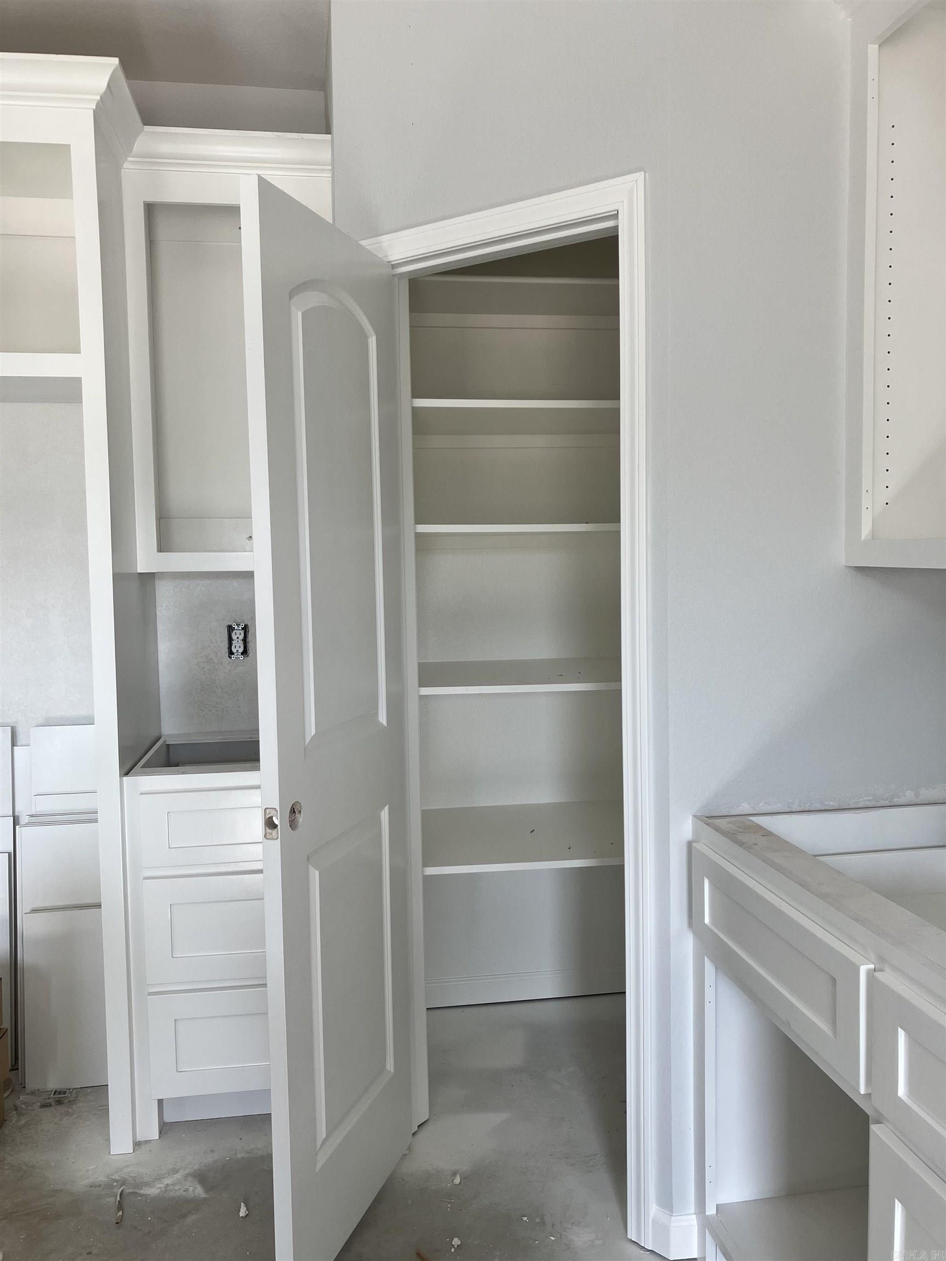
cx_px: 473
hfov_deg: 49.7
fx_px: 1020
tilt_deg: -3.7
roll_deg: -0.5
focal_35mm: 28
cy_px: 630
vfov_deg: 63.4
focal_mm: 3.99
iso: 40
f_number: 1.8
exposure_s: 1/121
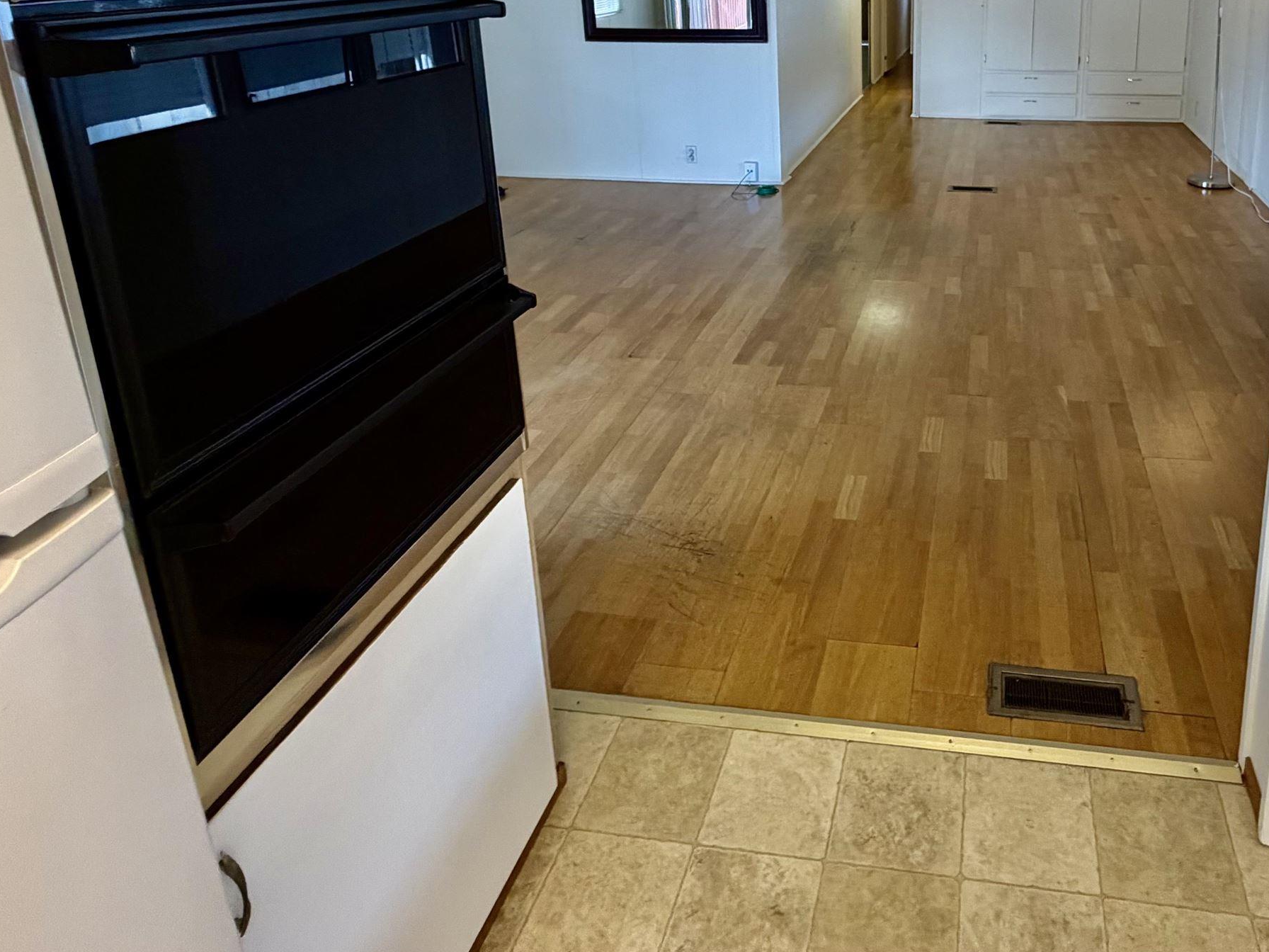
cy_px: 142
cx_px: 887
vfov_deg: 51.8
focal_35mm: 24
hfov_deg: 68.7
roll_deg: +1.0
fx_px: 880
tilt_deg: -12.9
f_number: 2.2
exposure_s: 1/120
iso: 320
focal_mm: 2.22
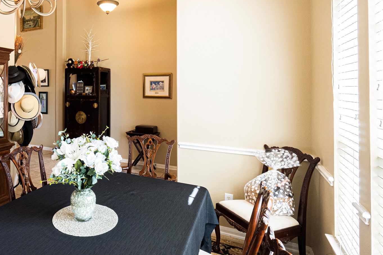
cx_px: 98
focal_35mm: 25
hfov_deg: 66.9
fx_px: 268
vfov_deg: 50.2
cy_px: 88
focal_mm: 10.5
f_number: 4
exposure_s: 1/60
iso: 400
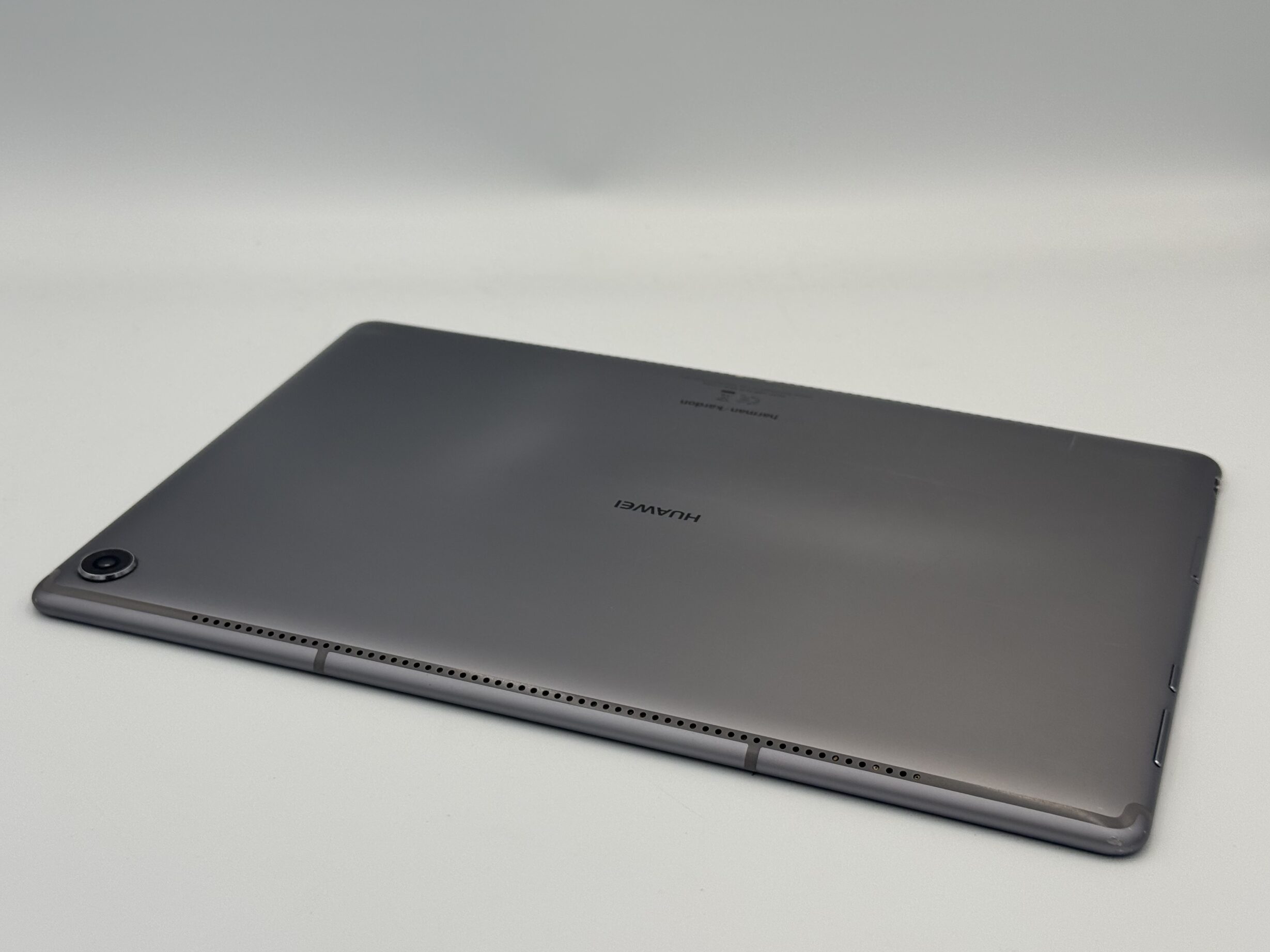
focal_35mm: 50
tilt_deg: -27.5
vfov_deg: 29.1
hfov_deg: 38.2
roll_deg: +1.4
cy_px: 492
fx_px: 1834
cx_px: 620
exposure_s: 1/1133
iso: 64
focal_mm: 6.76
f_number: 1.78
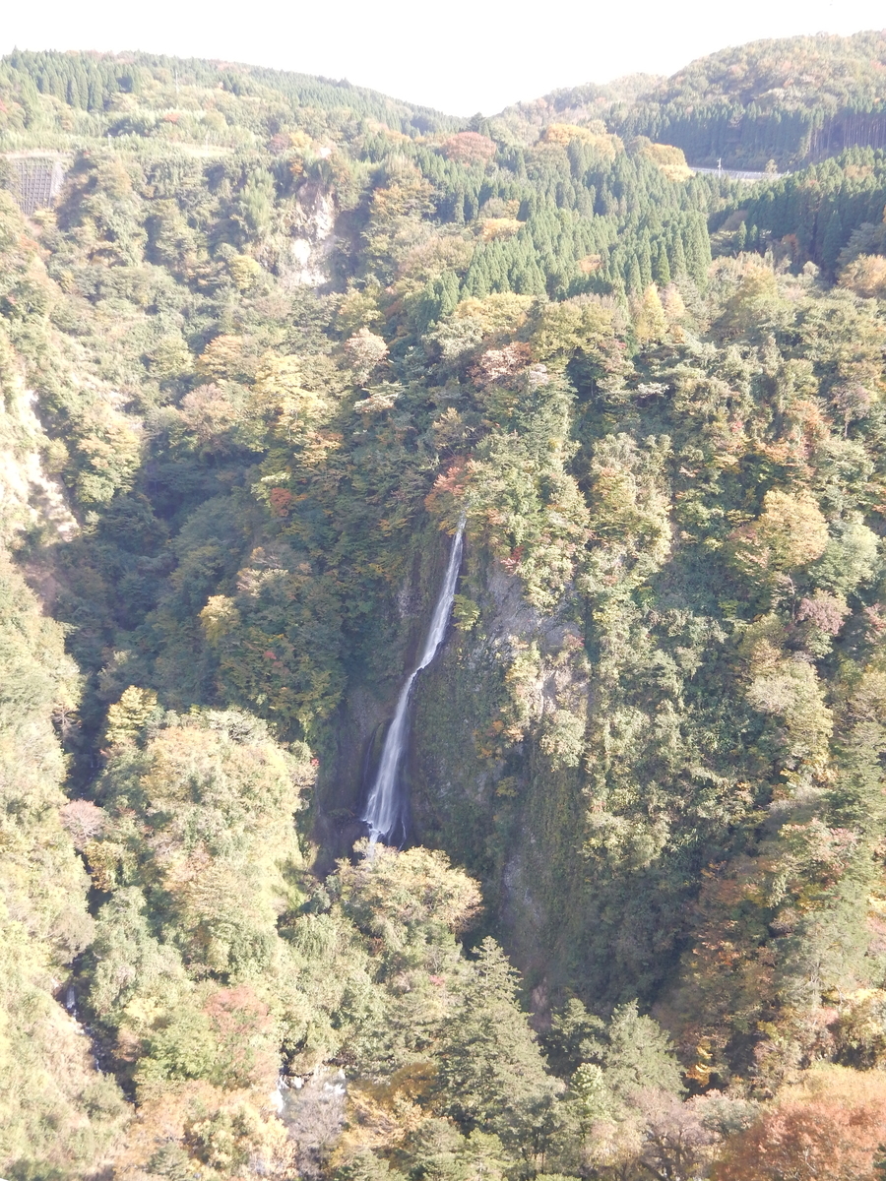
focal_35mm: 43
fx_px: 1467
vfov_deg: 43.9
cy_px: 590
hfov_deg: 33.6
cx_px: 443
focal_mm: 7.6
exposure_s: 1/125
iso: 125
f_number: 4.2
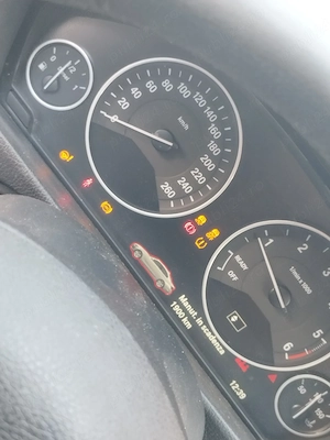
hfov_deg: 56.8
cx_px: 165
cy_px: 220
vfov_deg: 71.6
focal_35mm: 24
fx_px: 305
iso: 250
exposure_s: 1/50
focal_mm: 5.89
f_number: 1.89
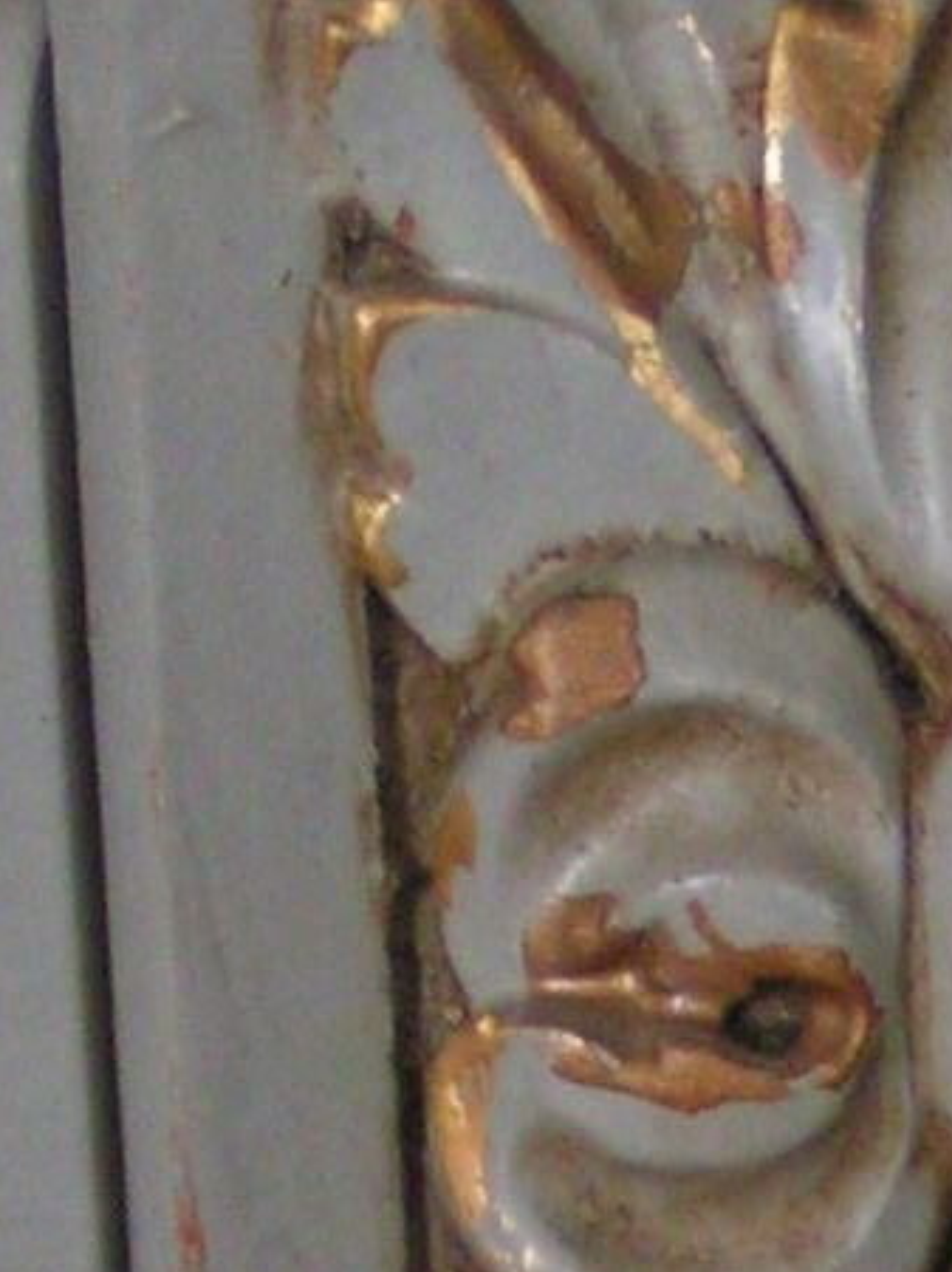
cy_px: 1851
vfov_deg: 6.8
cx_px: 1105
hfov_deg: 5.2
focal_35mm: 287
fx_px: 10534
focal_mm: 9.7
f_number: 3.2
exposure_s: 1/25
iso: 200
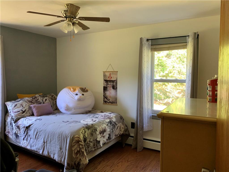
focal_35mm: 26
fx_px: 172
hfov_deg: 67.3
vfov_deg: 53.1
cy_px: 86
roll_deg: +0.1
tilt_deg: -3.0
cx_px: 114
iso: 125
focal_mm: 4.25
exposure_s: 1/60
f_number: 1.8
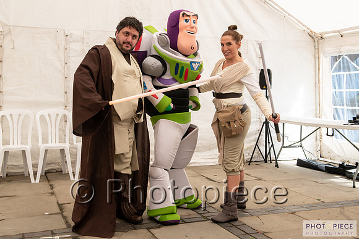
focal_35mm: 43
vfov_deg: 31.1
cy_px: 105
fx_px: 430
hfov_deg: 45.3
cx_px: 176
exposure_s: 1/80
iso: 160
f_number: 8
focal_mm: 38
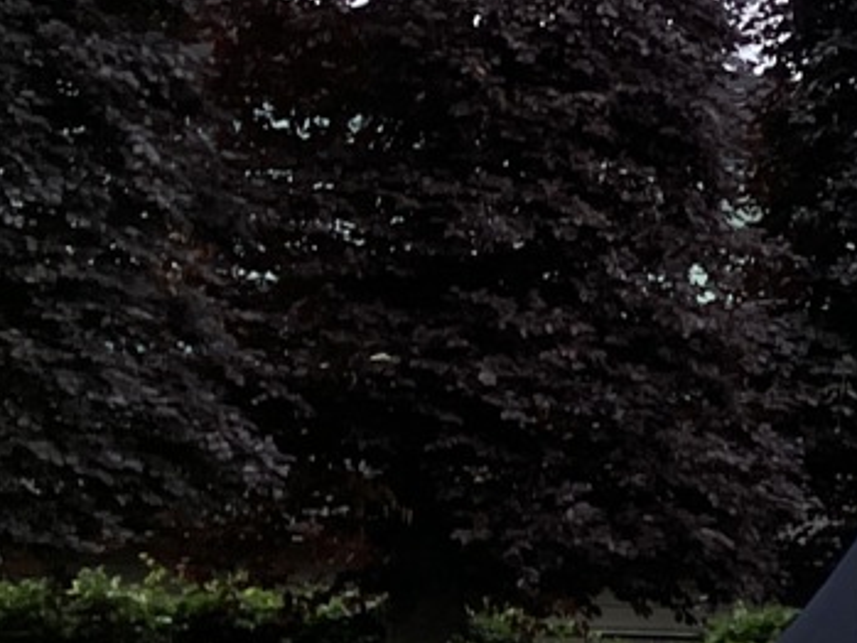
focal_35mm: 154
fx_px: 3814
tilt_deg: +6.6
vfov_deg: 9.6
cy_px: 432
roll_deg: +0.7
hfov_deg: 10.6
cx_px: 2188
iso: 32
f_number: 1.8
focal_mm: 3.99
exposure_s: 1/578
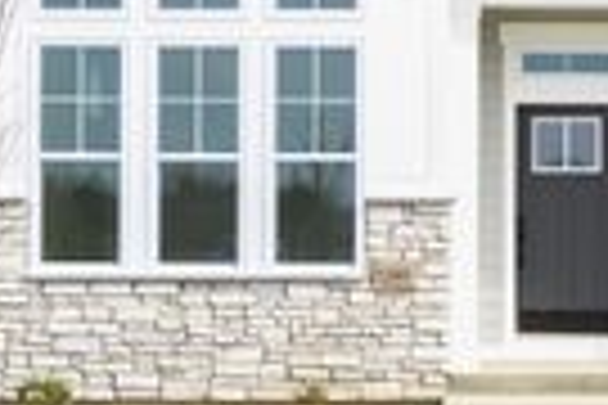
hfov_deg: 22.1
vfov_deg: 14.9
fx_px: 1503
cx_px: 590
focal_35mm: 89
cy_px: -61
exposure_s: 1/160
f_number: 8
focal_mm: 24
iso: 100
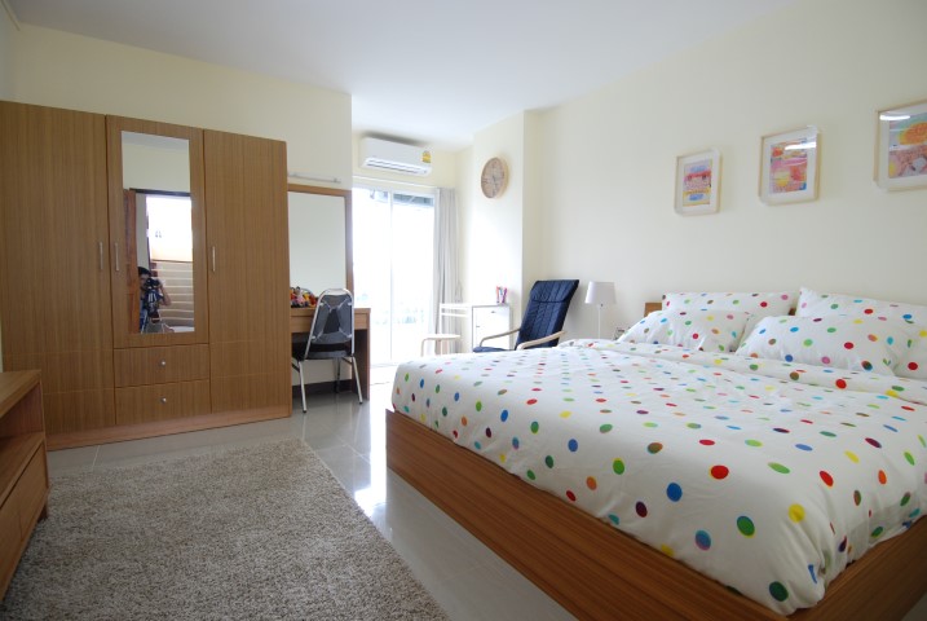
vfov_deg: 67.5
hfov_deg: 89.9
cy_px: 310
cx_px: 464
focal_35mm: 18
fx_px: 464
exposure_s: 1/50
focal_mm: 12
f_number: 4
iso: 400
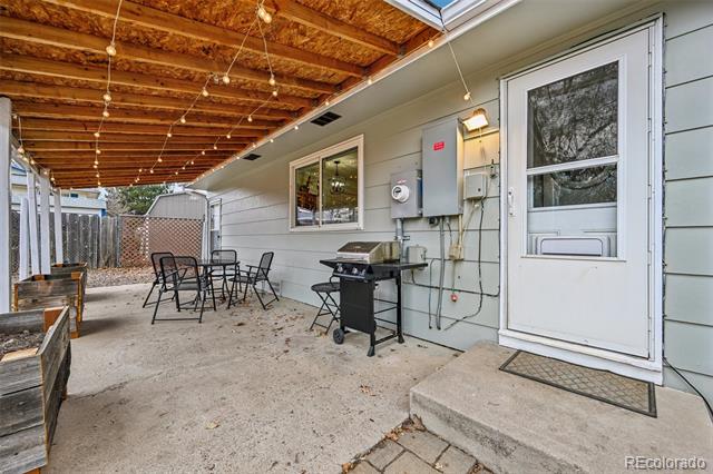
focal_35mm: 14
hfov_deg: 104.3
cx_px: 356
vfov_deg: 81.1
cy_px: 237
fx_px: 277
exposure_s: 1/15
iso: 90
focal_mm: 14
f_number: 8
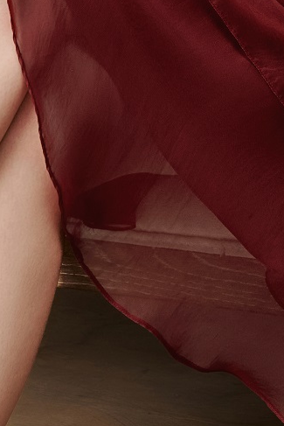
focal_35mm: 206
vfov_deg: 9.6
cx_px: 411
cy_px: -304
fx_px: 2436
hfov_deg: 6.6
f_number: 7.1
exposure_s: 1/160
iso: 200
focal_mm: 49
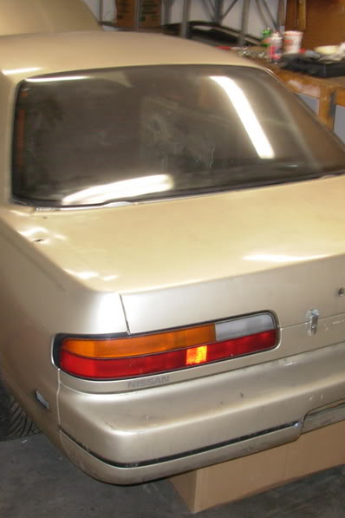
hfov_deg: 25.4
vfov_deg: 37.5
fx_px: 762
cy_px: 259
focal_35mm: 53
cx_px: 215
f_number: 2.9
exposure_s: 1/10.7
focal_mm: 6.3
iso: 100
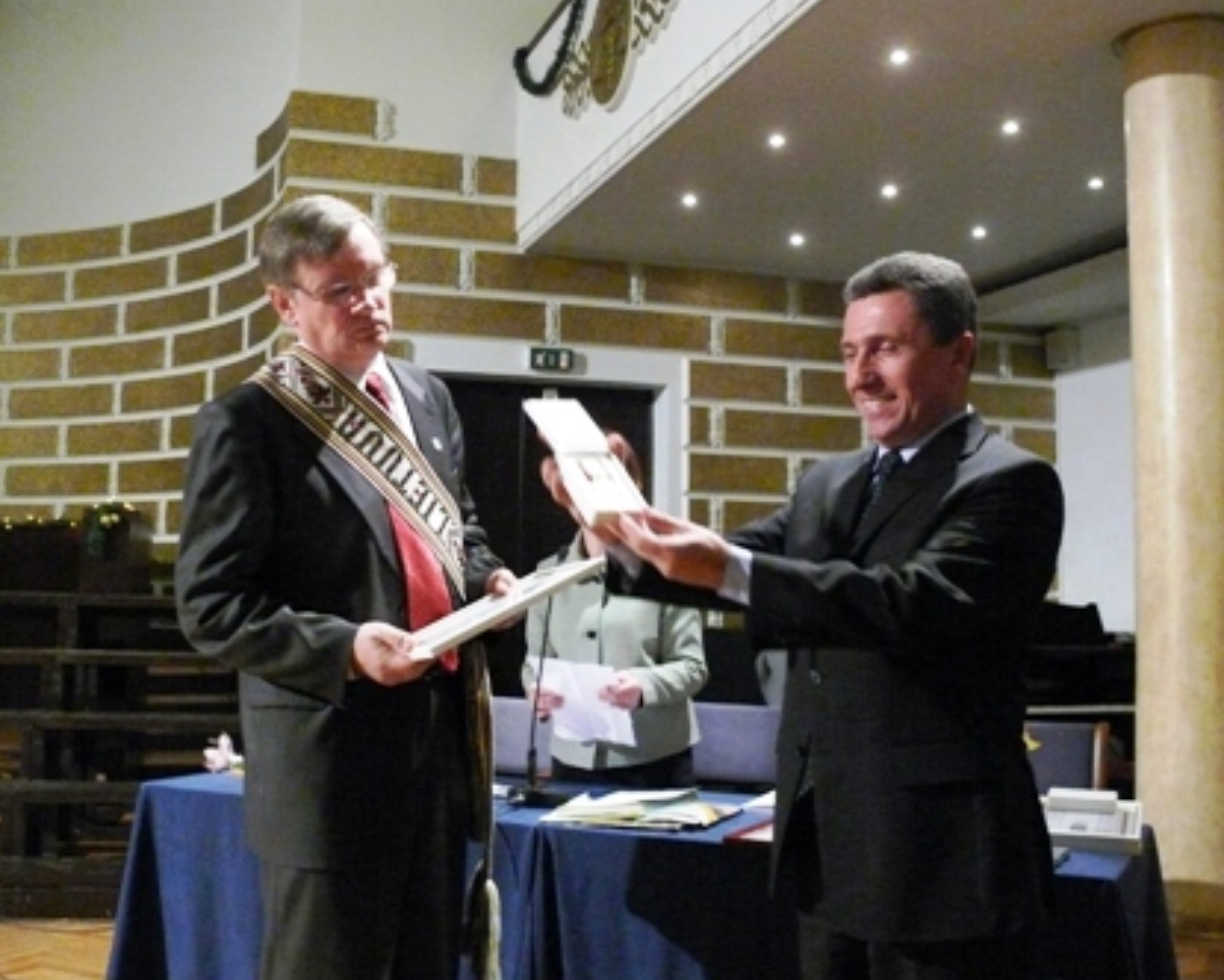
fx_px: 1413
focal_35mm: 39
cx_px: 602
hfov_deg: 46.8
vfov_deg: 38.2
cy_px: 487
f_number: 2.8
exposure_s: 1/30
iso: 800
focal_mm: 7.8
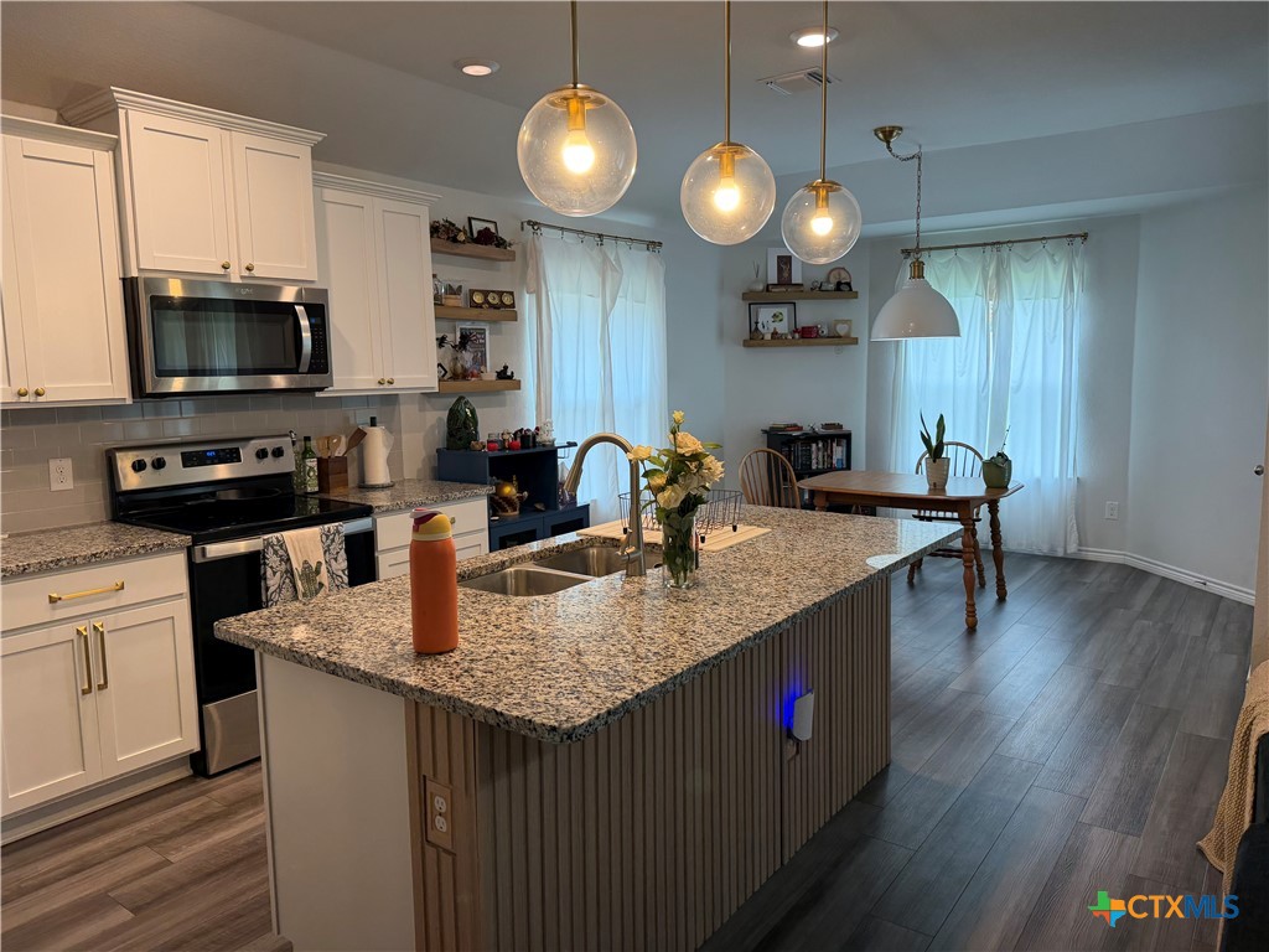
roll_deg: +0.4
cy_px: 476
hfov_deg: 71.6
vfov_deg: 56.8
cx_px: 634
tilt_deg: -3.7
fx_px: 880
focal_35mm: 24
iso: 160
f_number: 1.78
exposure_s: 1/120
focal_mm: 6.76
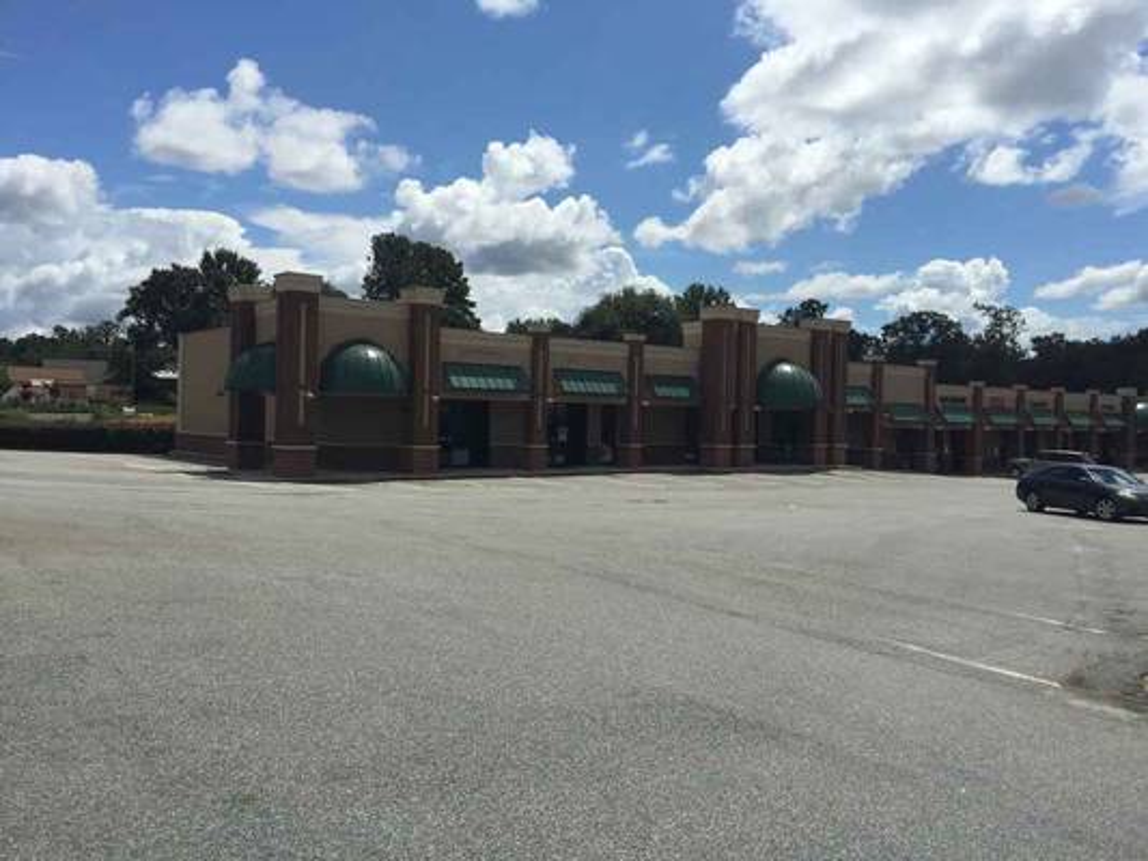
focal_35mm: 29
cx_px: 574
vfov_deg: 48.2
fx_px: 962
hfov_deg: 61.6
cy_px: 430
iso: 32
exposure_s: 1/4950
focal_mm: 4.15
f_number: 2.2
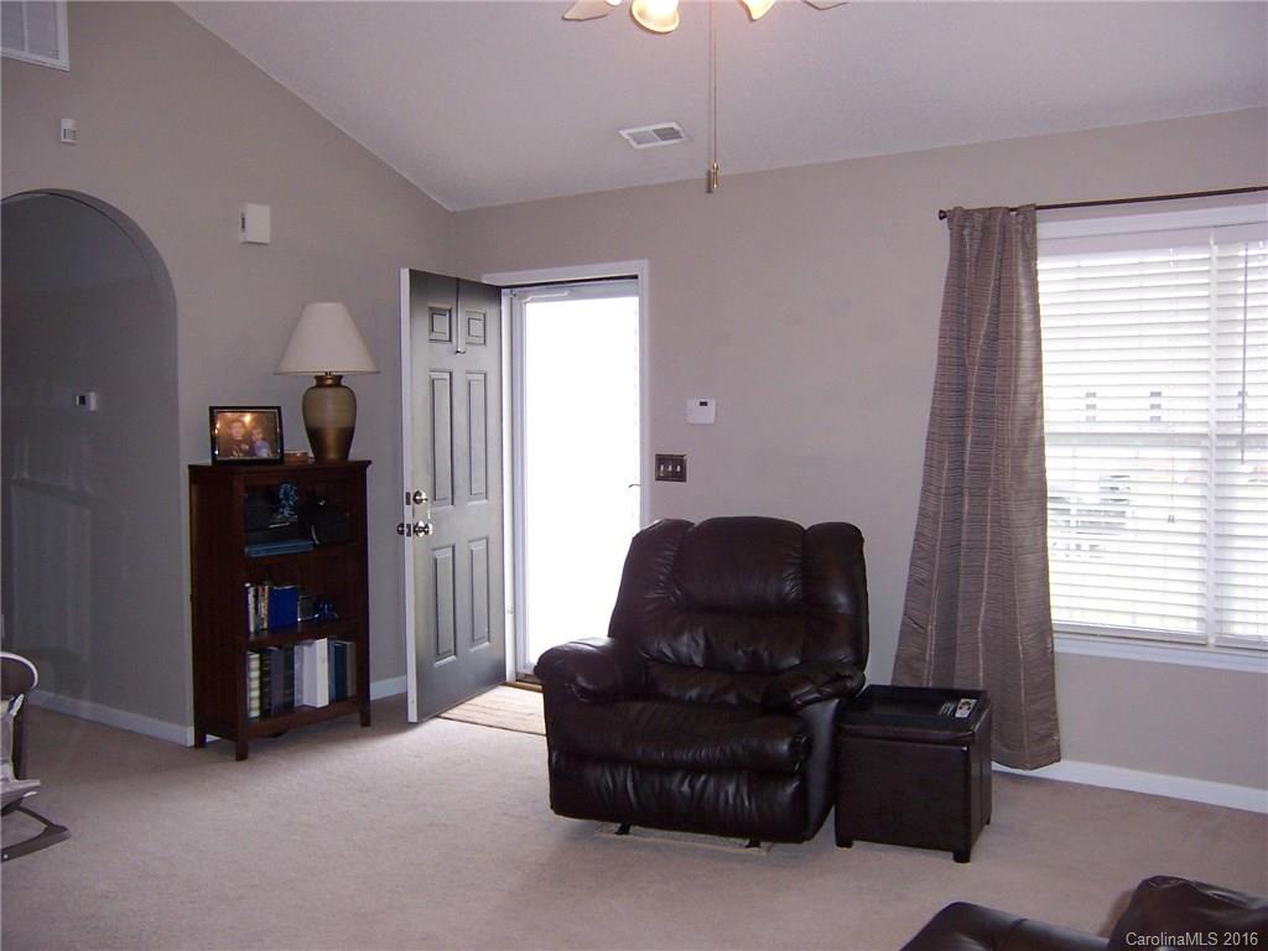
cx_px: 634
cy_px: 476
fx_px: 1209
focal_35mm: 33
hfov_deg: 55.4
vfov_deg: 42.9
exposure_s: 1/60
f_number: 2.8
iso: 140
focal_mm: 5.5
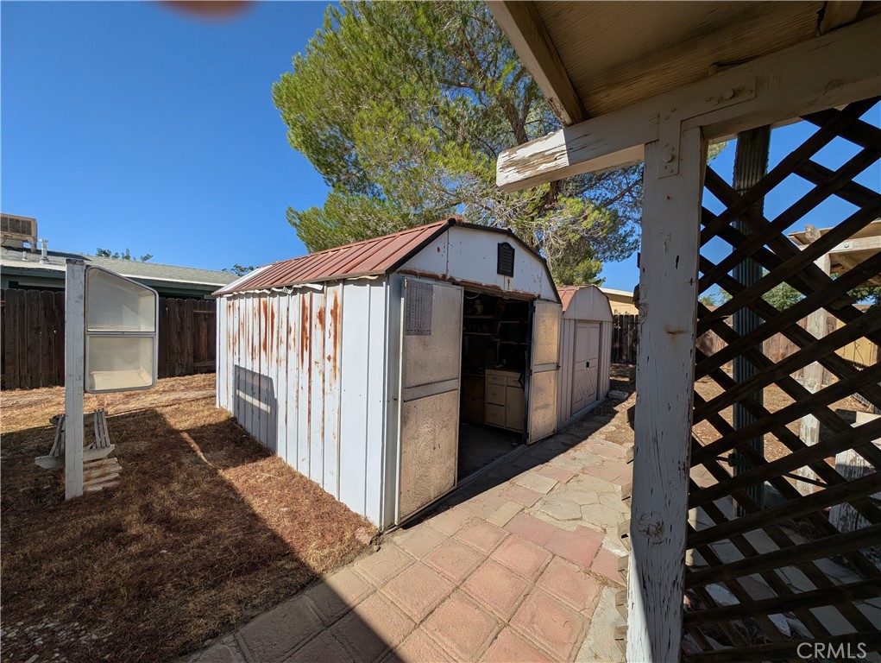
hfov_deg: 110.5
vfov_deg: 94.6
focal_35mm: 12
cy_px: 332
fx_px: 306
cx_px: 440
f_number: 1.95
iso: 41
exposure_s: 1/2625
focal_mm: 2.23
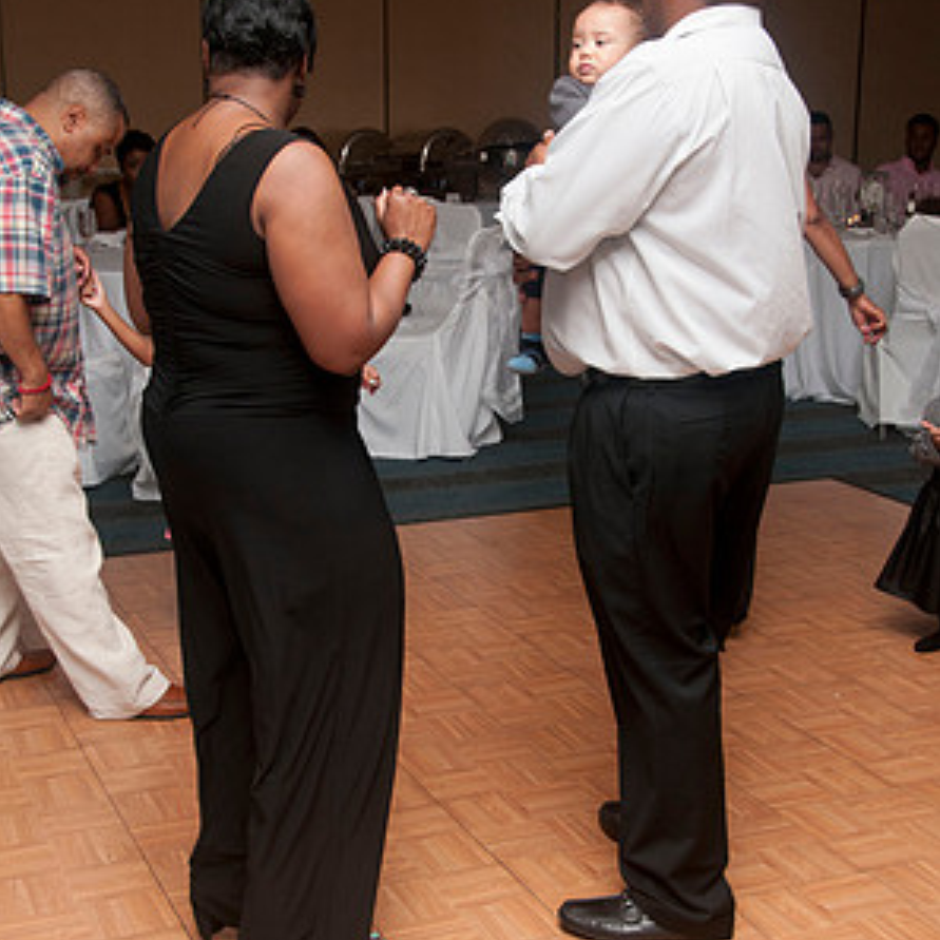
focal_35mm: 56
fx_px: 1720
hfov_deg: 30.6
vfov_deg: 30.5
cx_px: 470
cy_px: 437
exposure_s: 1/125
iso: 400
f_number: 5.6
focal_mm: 29
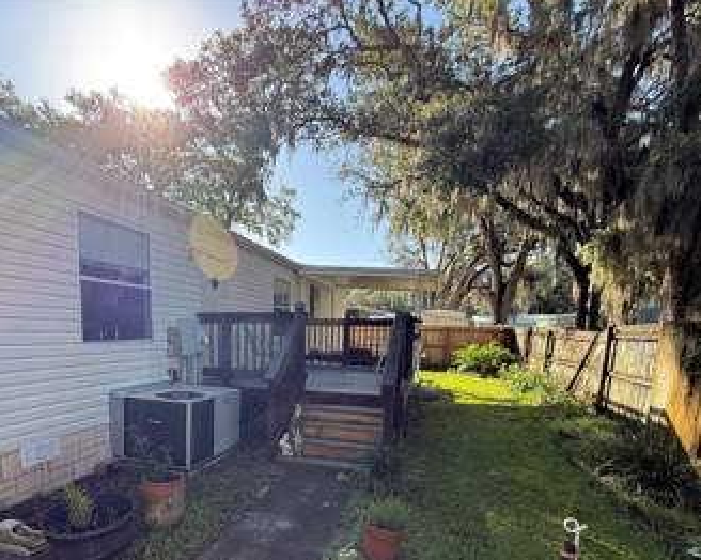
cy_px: 378
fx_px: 415
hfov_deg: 79.2
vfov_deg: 66.0
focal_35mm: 20
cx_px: 271
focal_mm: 2.22
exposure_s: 1/486
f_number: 2.2
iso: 64
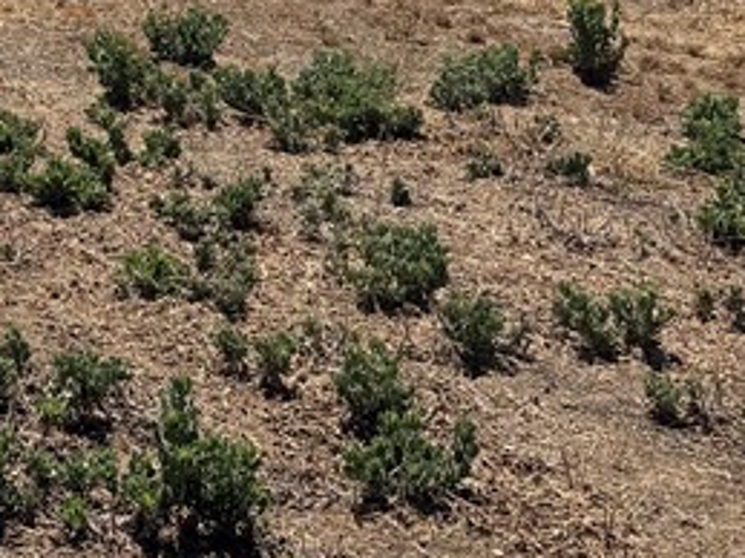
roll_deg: -0.1
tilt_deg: -2.6
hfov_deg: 17.3
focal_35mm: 95
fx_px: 2044
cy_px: -288
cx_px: -547
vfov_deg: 14.5
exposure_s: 1/5814
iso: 80
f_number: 1.78
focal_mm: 6.76
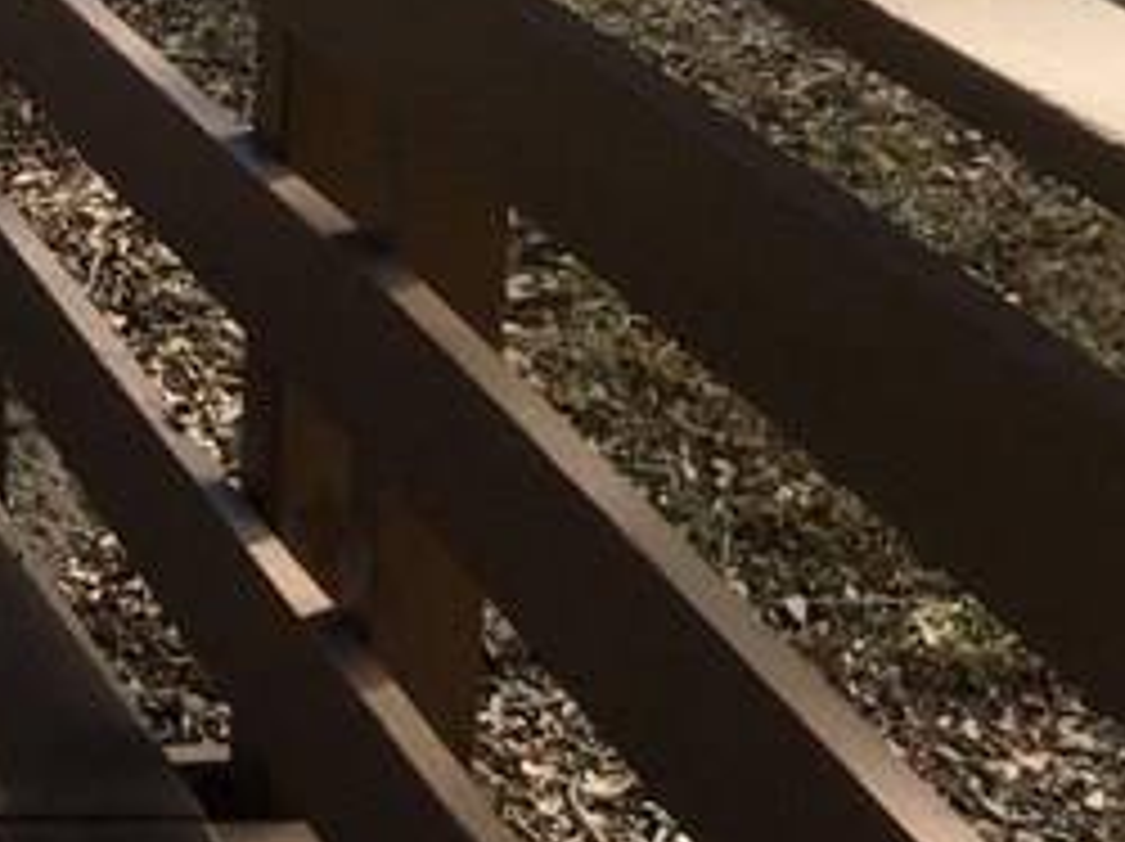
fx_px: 4123
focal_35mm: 127
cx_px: -630
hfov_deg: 14.4
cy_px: -482
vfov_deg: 11.1
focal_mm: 3.3
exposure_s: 1/684
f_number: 2.4
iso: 25
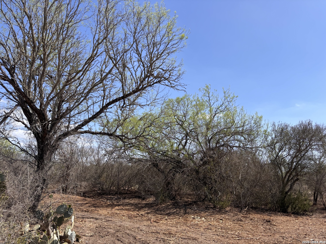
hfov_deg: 67.3
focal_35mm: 26
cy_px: 122
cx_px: 163
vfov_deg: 53.1
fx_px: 245
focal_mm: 5.96
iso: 50
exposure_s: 1/3311
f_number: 1.6
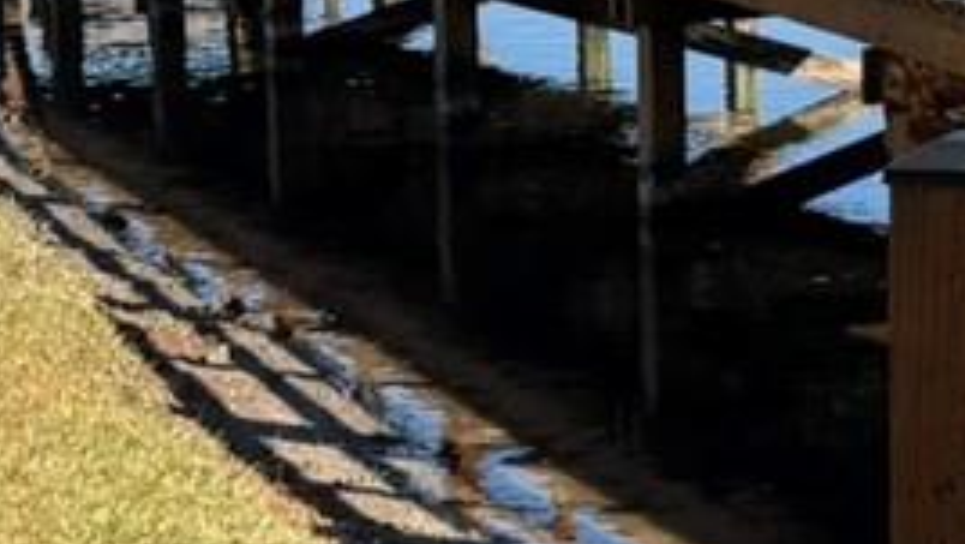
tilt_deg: -5.8
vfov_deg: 7.8
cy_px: 43
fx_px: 3993
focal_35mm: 156
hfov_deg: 13.2
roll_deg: +0.7
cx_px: 1296
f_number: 1.78
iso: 80
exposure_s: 1/2833
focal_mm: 6.76
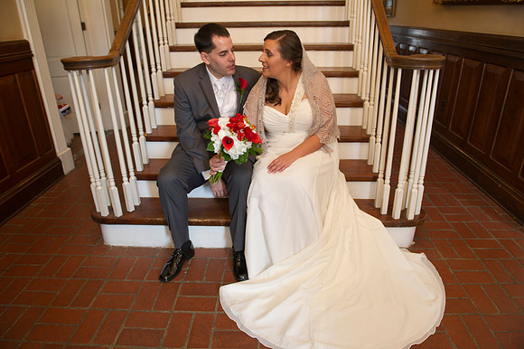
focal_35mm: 24
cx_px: 262
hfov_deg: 73.8
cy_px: 174
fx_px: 349
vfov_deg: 53.1
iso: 800
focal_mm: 24
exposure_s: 1/60
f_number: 4
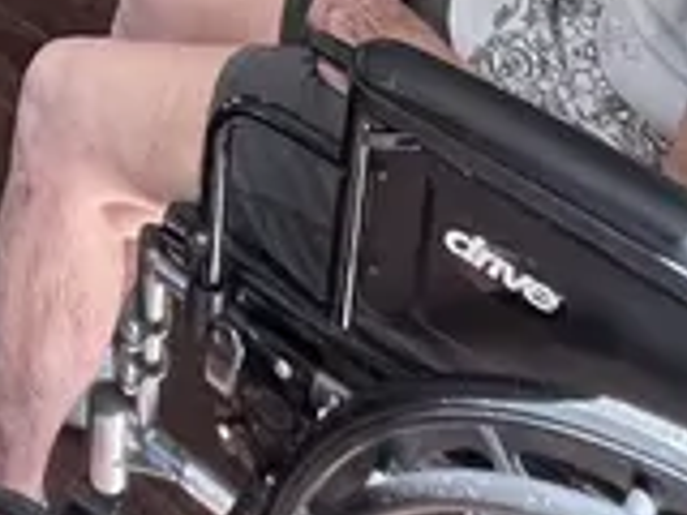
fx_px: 1548
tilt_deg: -5.6
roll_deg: +0.3
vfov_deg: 11.6
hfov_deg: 22.5
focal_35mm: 78
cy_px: -996
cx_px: -198
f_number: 1.8
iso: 100
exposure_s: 1/99
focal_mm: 1.6
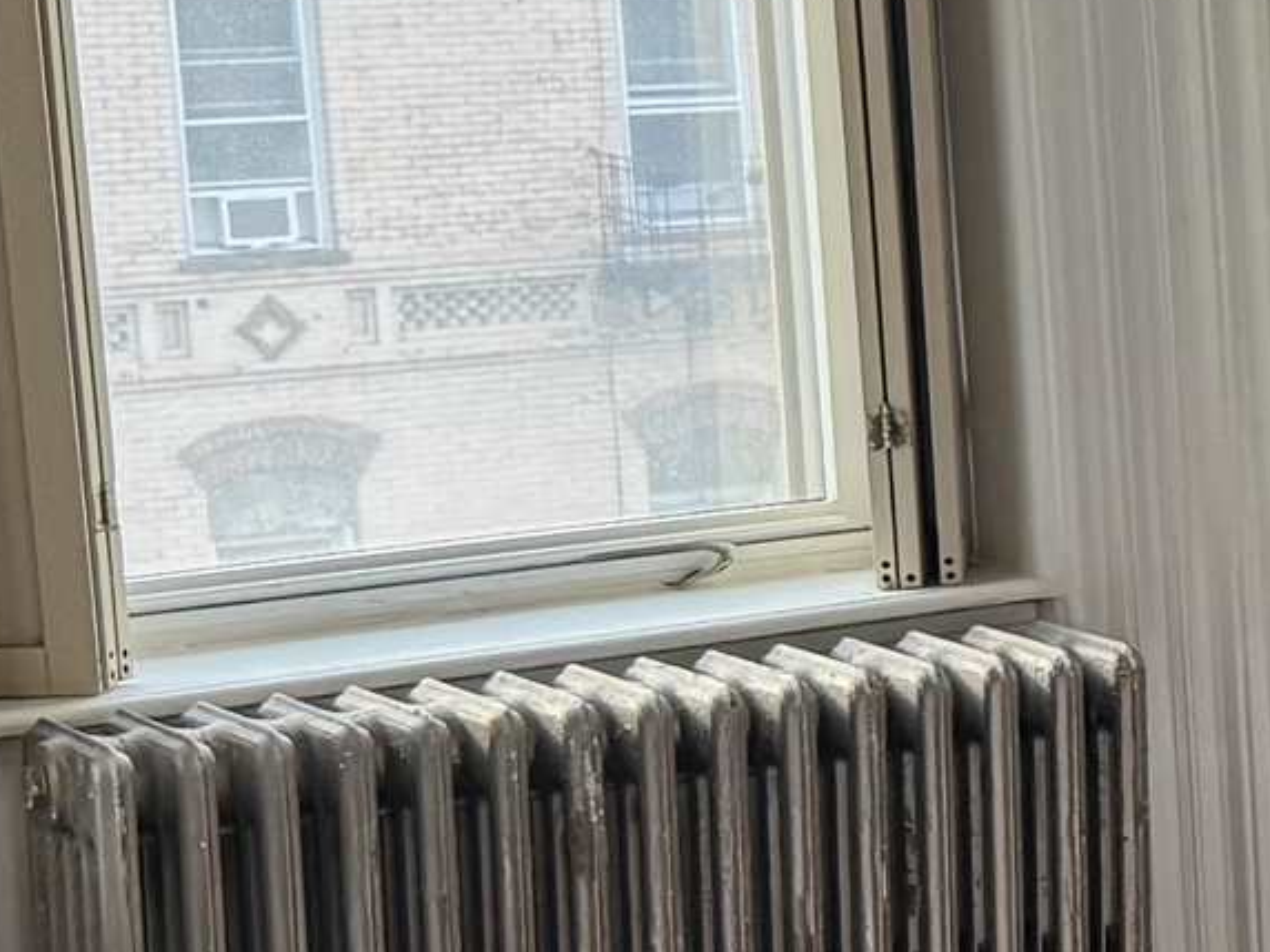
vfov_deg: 11.5
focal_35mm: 129
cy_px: 606
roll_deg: +0.6
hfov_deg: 13.5
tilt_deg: -10.0
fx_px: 4733
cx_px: 2382
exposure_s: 1/121
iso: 125
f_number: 1.78
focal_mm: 6.76
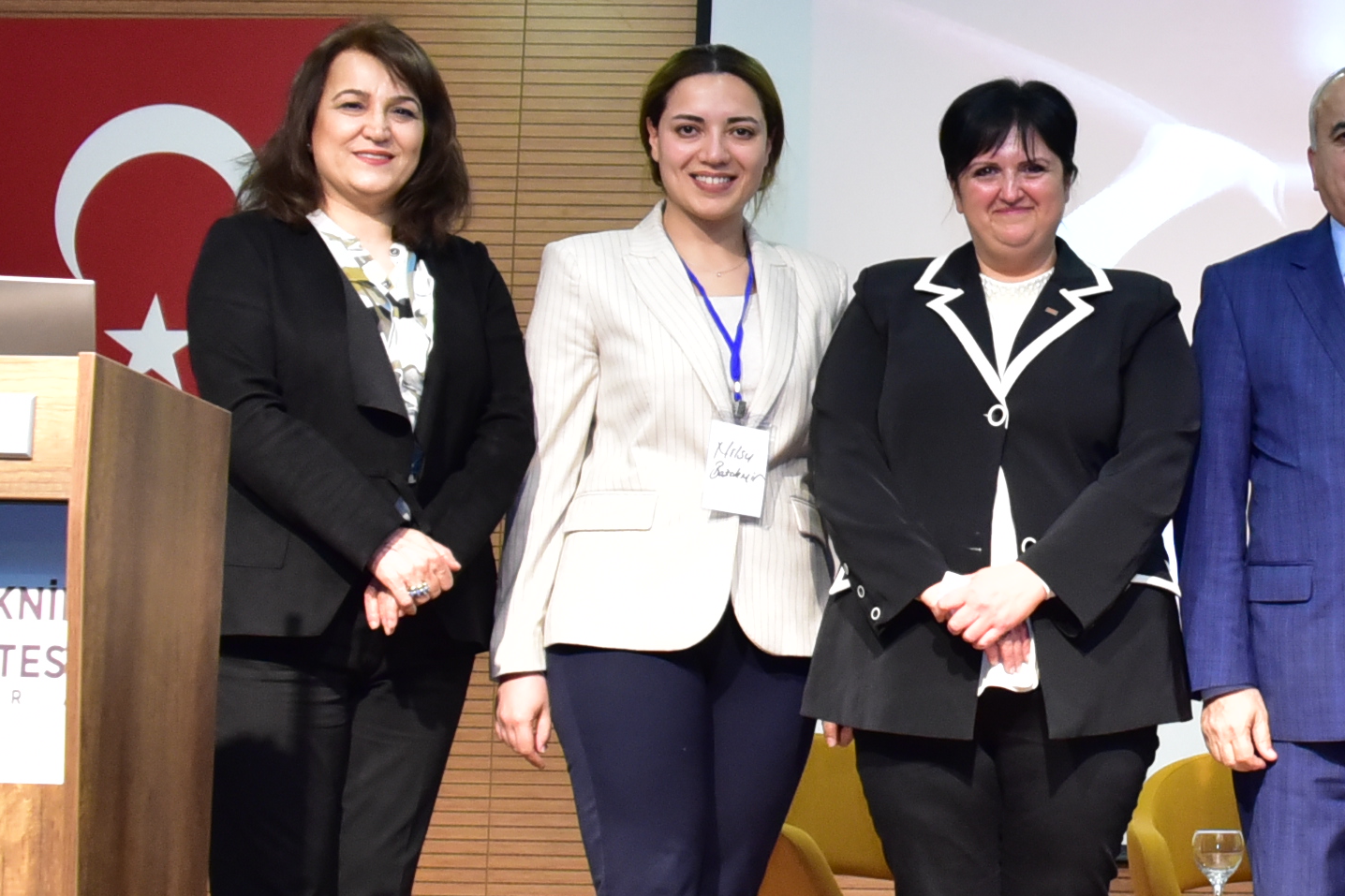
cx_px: 1434
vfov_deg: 15.5
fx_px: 3287
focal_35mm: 88
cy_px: 360
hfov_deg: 22.0
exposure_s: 1/125
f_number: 4
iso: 3200
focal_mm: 28
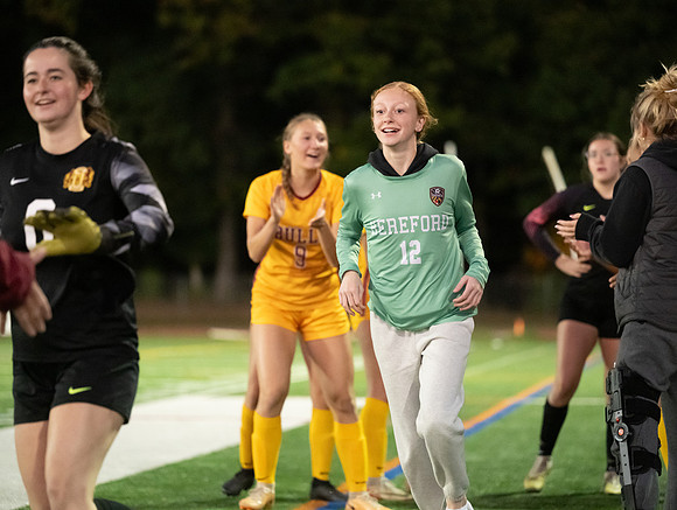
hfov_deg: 14.5
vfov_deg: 11.0
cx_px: 338
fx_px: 2656
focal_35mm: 136
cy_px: 255
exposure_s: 1/640
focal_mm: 125
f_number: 2.8
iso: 16000
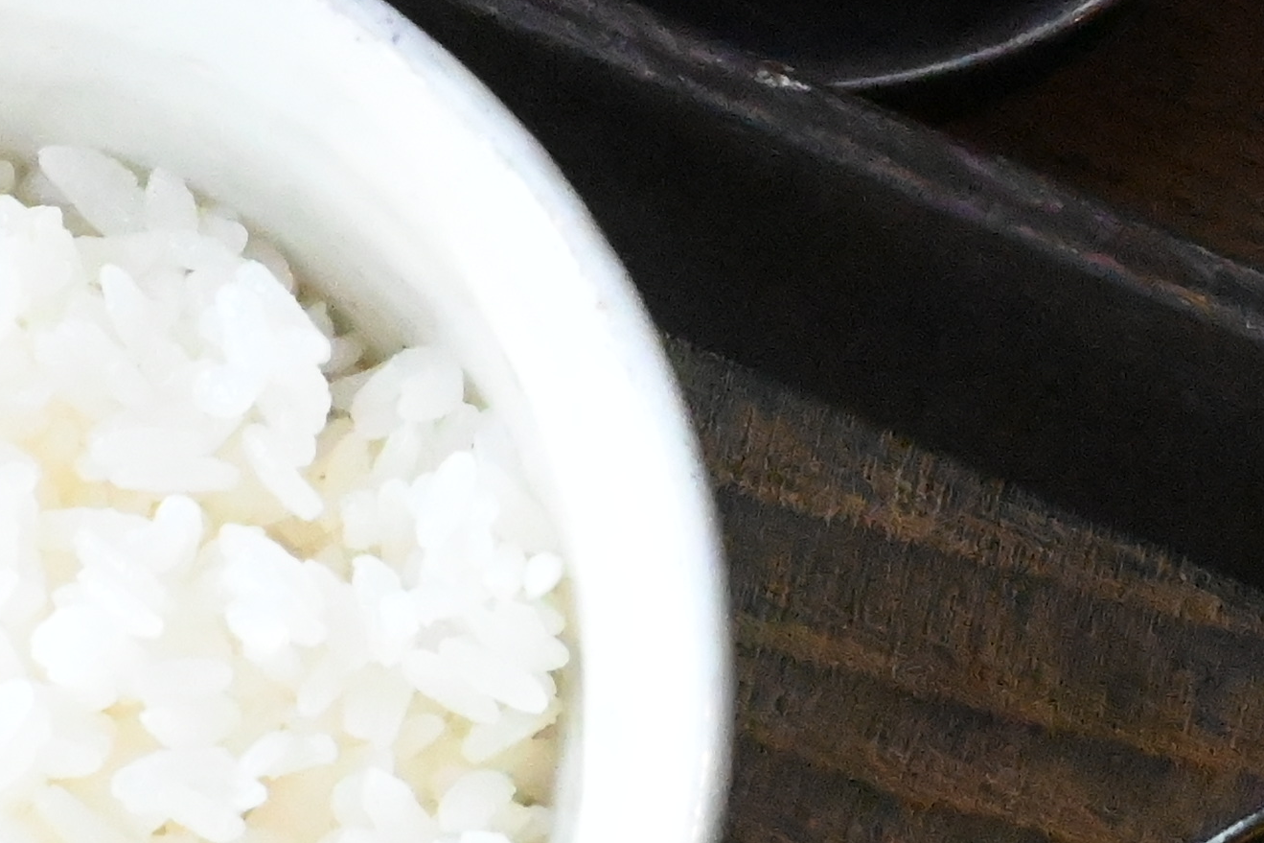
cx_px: 469
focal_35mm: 152
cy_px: -272
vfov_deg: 8.9
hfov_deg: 13.5
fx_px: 5336
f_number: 11
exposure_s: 1/500
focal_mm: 24
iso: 12800
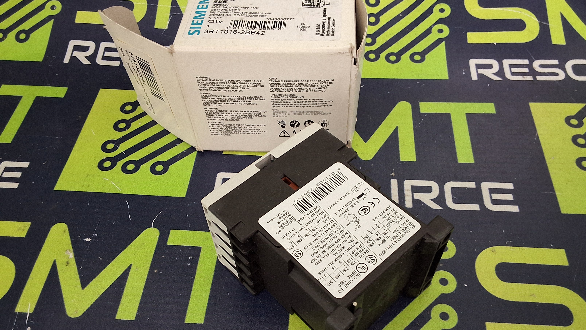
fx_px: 482
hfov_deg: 62.6
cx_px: 298
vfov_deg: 37.6
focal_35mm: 31
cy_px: 200
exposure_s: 1/24
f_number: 1.9
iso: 320
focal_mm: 2.91
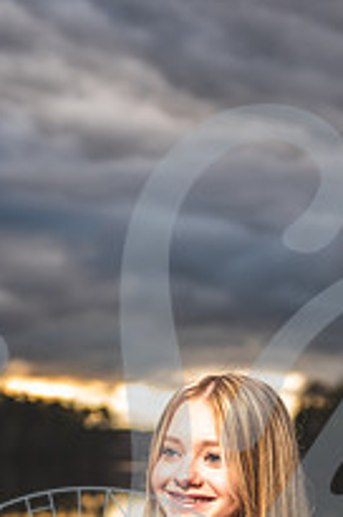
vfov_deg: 18.1
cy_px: 530
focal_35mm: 110
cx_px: 204
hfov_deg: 12.4
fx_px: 1577
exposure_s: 1/250
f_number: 2.8
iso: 100
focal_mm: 50
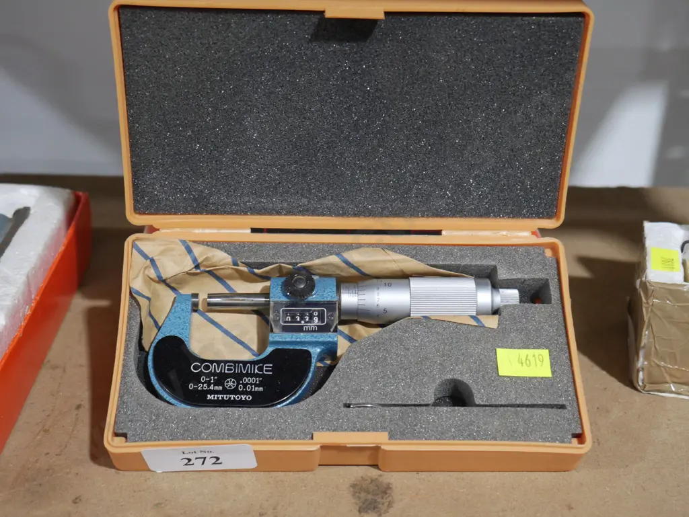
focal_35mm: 56
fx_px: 1115
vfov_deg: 26.1
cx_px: 344
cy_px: 258
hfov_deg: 34.3
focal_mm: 28
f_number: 5.3
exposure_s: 1/60
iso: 2000
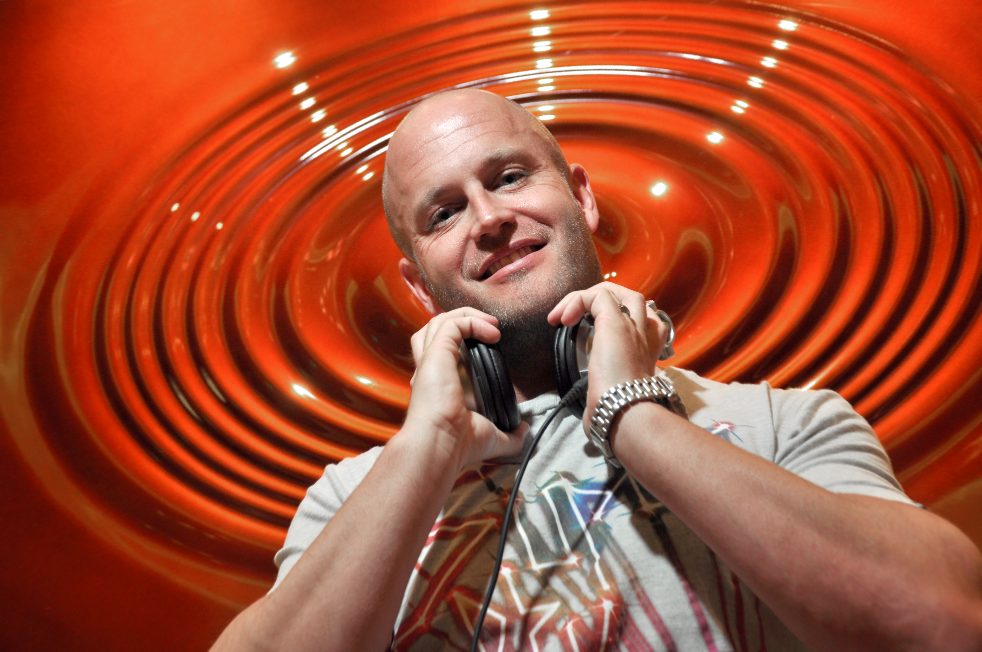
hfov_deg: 35.1
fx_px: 1553
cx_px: 491
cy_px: 326
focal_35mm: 57
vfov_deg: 23.7
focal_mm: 38
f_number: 5
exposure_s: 1/13
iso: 400
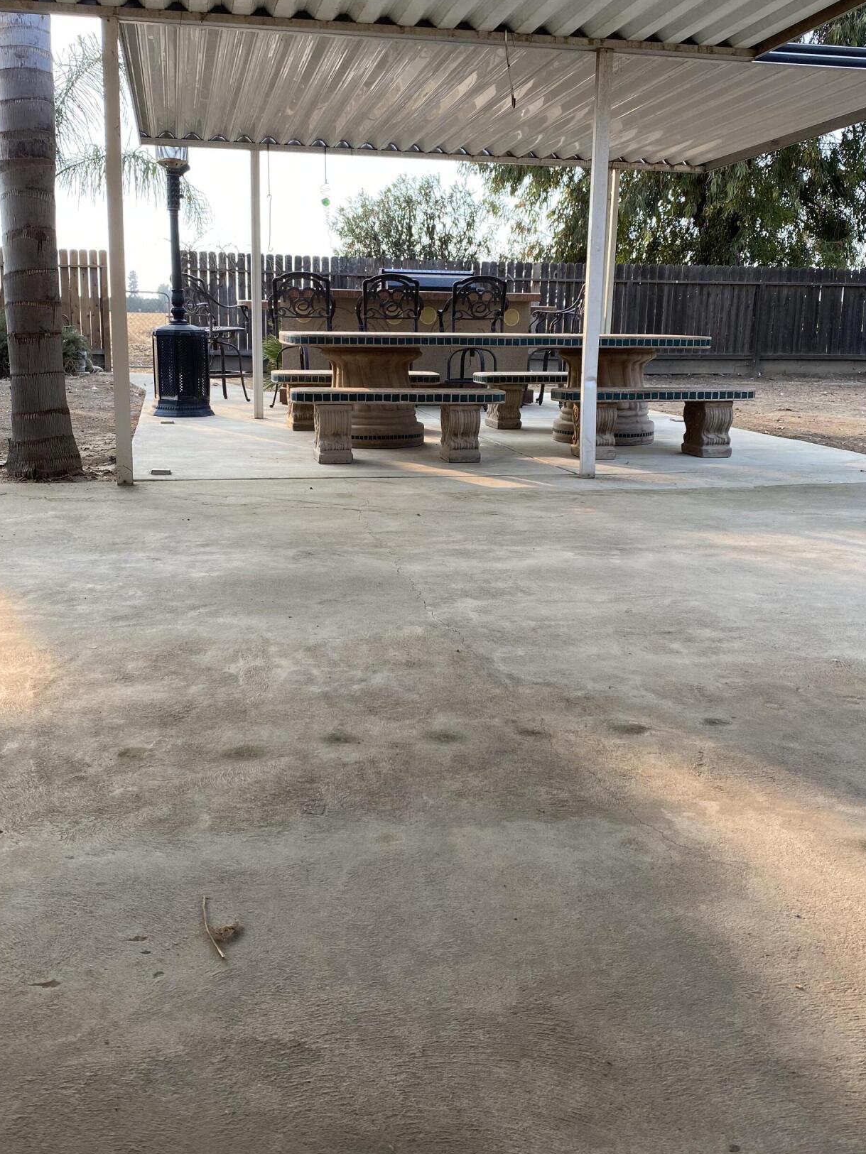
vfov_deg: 56.7
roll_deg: -0.6
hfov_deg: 44.2
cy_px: 508
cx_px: 424
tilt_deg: -9.9
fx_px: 1067
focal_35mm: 32
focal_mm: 4.25
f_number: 1.8
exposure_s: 1/224
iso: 32
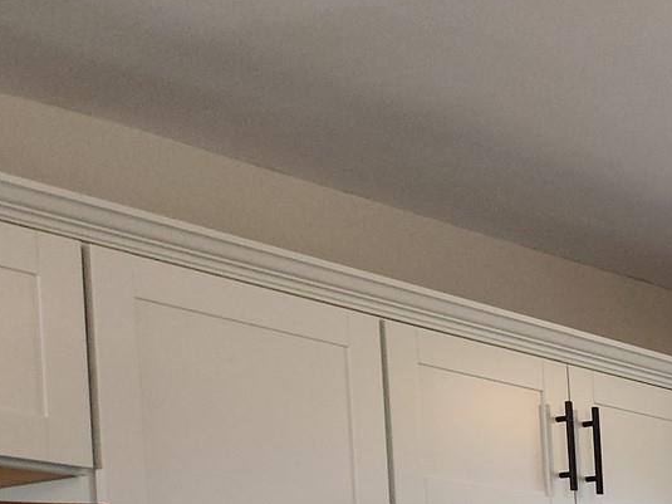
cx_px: 1237
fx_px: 1708
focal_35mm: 88
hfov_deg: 17.6
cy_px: 791
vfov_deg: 15.3
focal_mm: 5.4
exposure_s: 1/60
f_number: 1.8
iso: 64
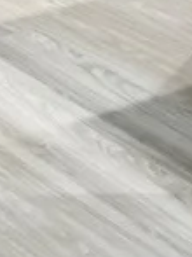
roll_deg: -0.8
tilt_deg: -7.3
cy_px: -360
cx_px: -342
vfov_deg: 10.3
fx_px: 1237
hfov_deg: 7.9
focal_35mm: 167
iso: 125
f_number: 1.78
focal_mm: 6.86
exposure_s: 1/60
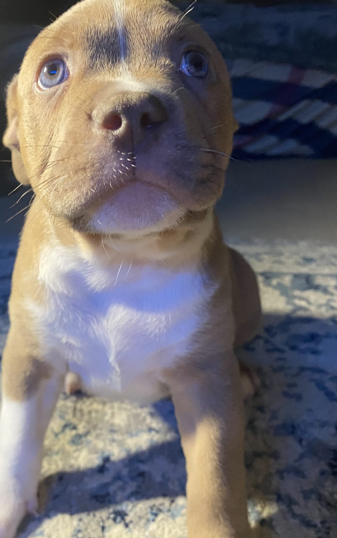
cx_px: 107
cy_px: 271
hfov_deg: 34.9
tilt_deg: -21.8
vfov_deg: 54.0
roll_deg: +4.5
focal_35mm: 36
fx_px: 529
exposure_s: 1/47
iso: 500
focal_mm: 4.25
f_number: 1.8
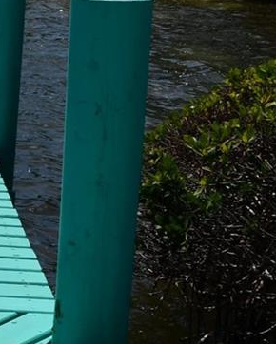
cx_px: -370
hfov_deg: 11.5
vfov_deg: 17.0
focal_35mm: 112
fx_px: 1143
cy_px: 84
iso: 100
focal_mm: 18
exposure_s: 1/400
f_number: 10
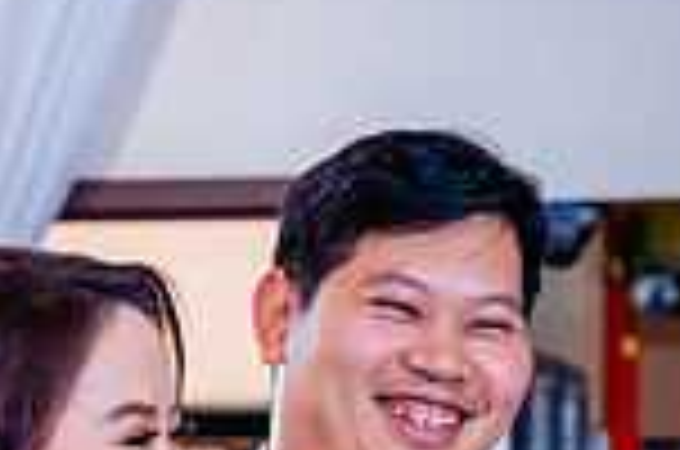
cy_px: 688
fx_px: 4656
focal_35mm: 247
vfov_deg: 5.5
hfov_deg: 8.2
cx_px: -199
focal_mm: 53
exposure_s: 1/160
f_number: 3.5
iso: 800
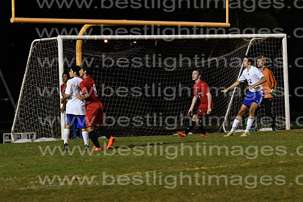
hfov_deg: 7.9
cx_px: 191
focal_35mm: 262
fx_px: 2204
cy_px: 77
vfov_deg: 5.3
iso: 6400
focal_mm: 135
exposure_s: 1/1000
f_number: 4
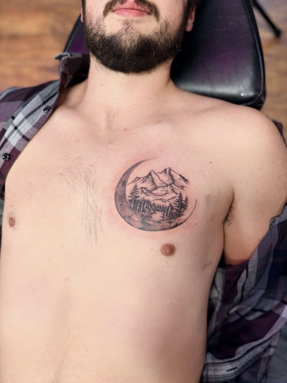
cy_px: 192
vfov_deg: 67.3
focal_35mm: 26
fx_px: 287
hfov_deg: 53.1
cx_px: 144
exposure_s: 1/60
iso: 100
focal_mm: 5.96
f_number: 1.6
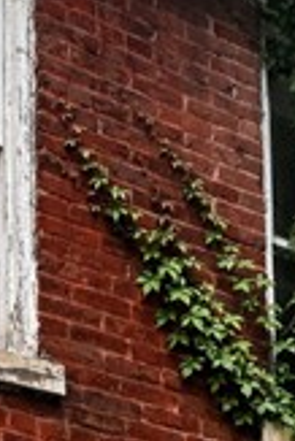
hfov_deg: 11.0
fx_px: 1533
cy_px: 877
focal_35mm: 125
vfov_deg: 13.9
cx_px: 114
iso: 140
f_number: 8
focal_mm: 12.5
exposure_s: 1/60
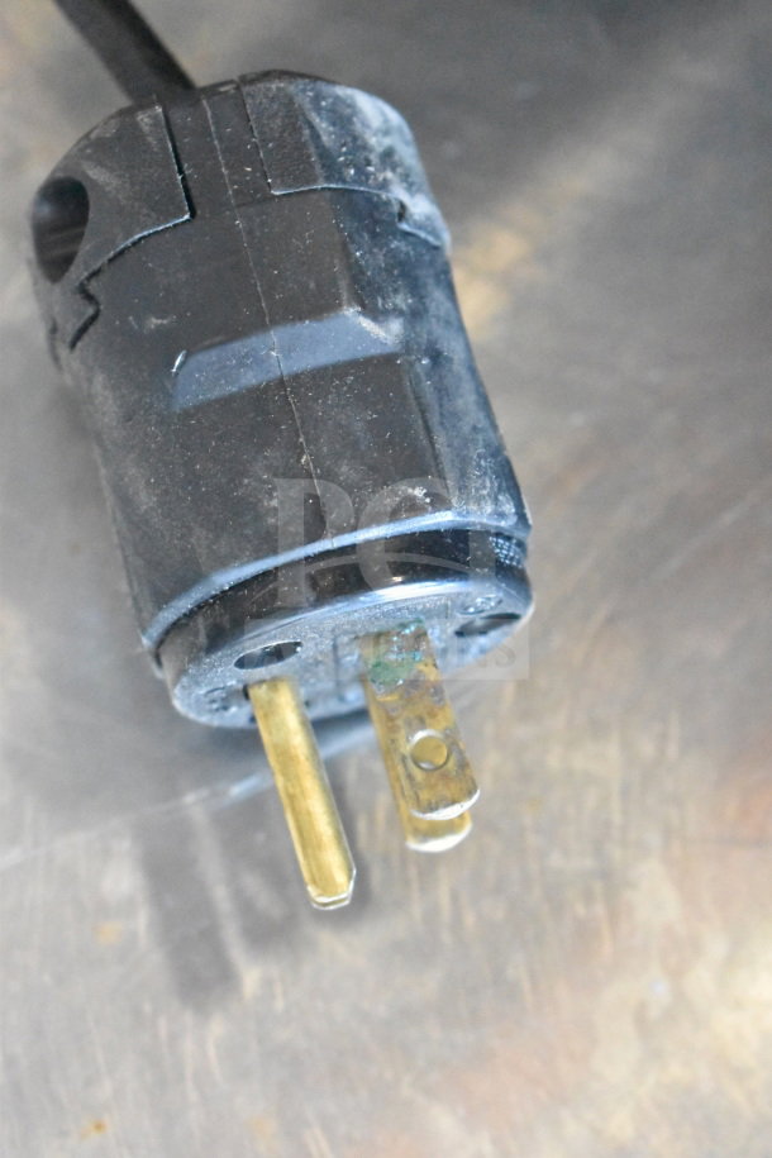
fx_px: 2654
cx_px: 386
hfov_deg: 16.6
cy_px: 579
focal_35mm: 82
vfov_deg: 24.6
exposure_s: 1/100
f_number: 5.6
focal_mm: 55
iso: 18000
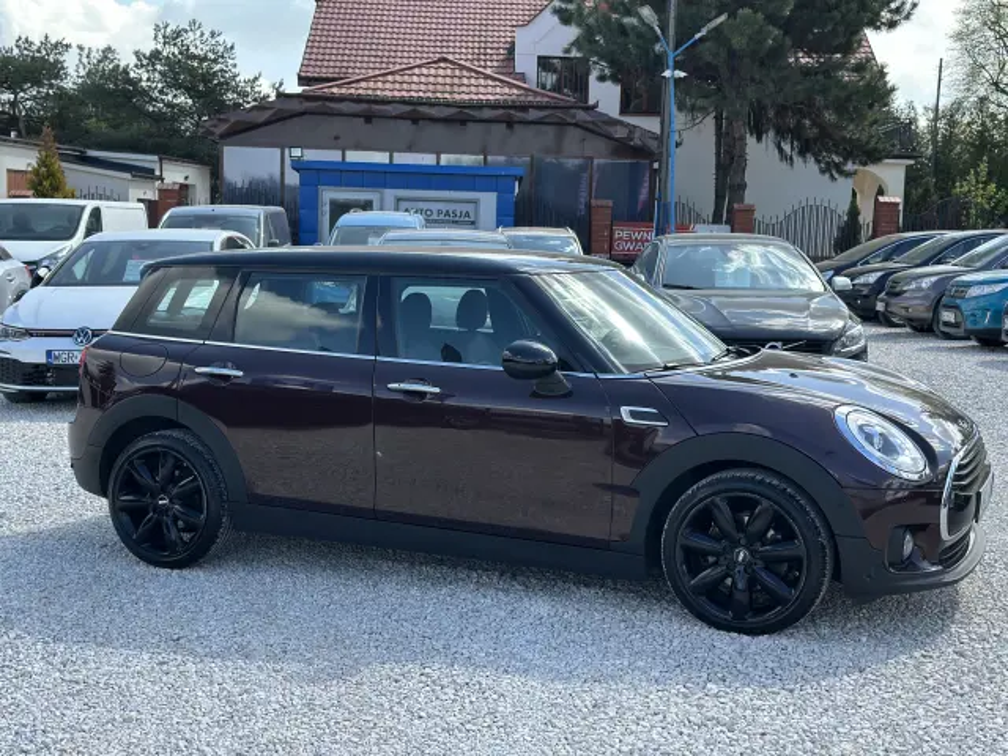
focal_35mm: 48
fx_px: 1398
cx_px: 504
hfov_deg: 39.7
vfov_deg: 30.3
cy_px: 378
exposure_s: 1/1453
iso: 80
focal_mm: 6.86
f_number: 1.78
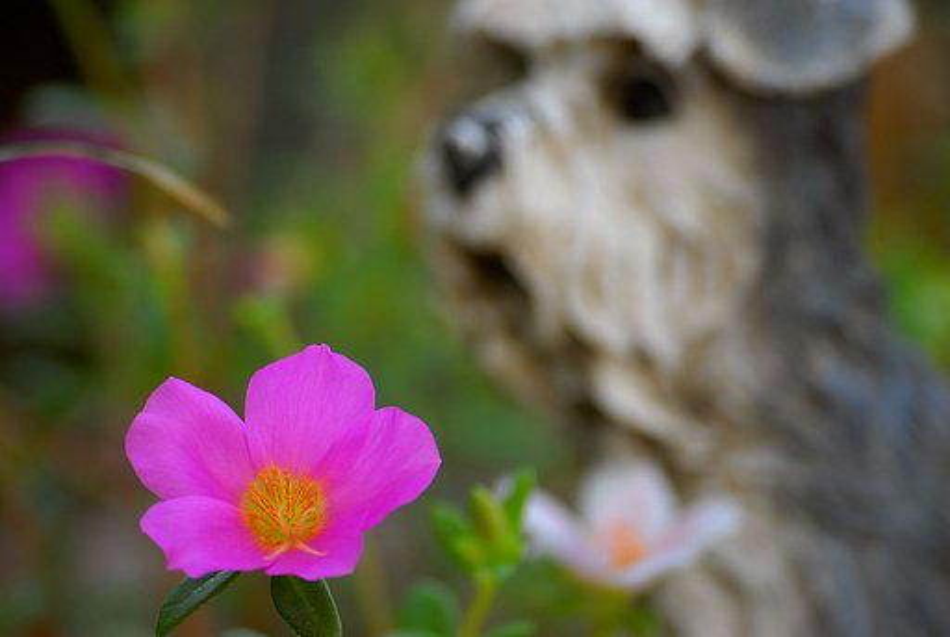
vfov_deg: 4.6
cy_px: 318
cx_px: 475
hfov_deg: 6.9
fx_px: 7928
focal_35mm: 300
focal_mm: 200
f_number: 5.6
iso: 200
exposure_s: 1/160
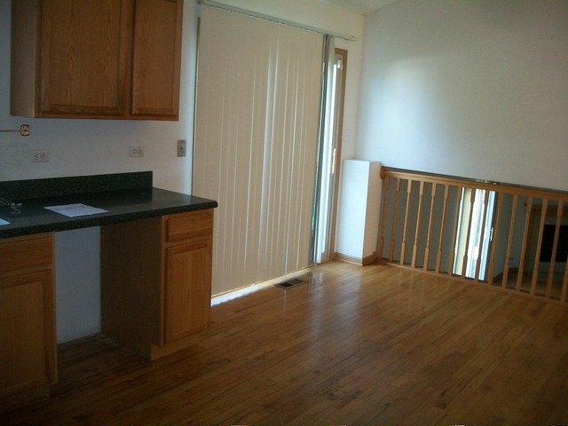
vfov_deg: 44.2
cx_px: 284
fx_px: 525
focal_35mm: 32
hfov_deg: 56.8
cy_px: 213
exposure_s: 1/50
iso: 160
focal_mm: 5.7
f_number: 2.9
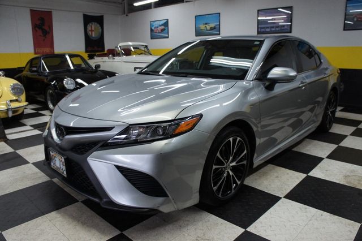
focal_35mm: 27
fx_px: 271
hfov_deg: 67.4
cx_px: 181
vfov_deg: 47.9
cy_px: 120
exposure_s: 1/250
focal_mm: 18
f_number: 4
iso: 1250
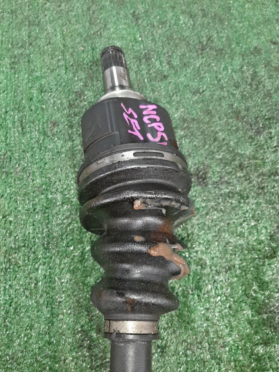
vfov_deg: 67.3
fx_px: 279
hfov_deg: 53.1
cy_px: 186
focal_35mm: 26
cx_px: 140
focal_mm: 3.93
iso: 167
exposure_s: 1/50
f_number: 1.7
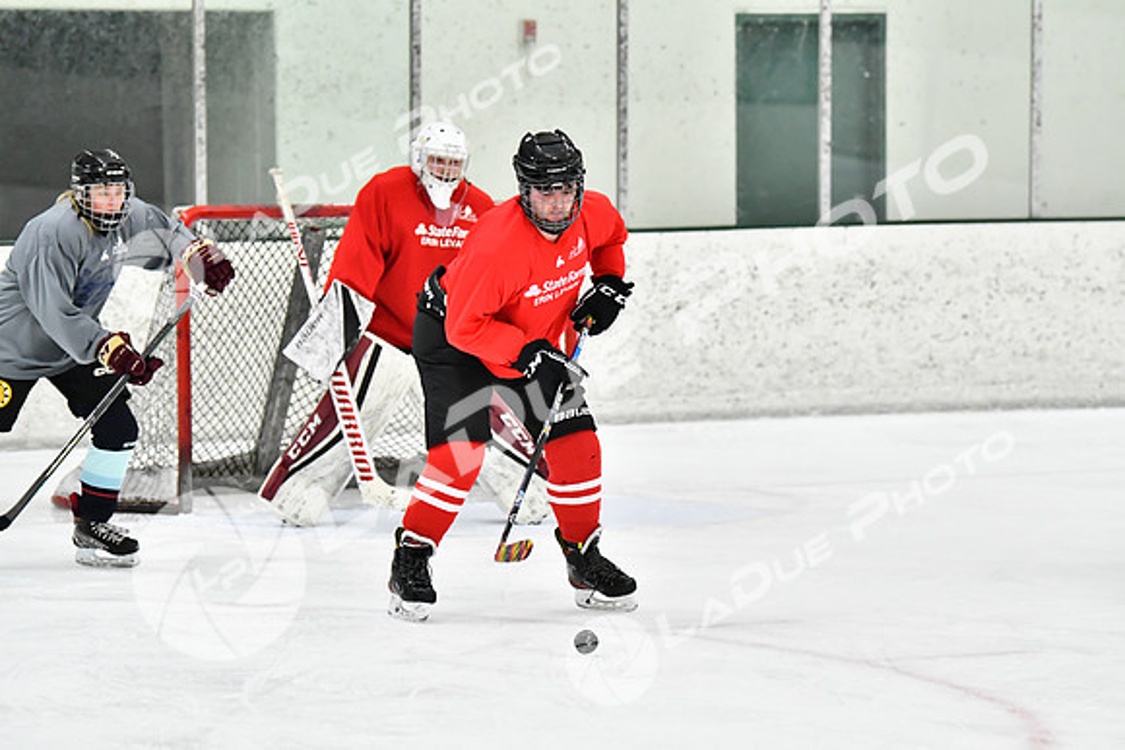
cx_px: 562
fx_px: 6095
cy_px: 375
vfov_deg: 7.0
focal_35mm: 195
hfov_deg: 10.5
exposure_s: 1/1250
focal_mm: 130
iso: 5000
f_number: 2.8
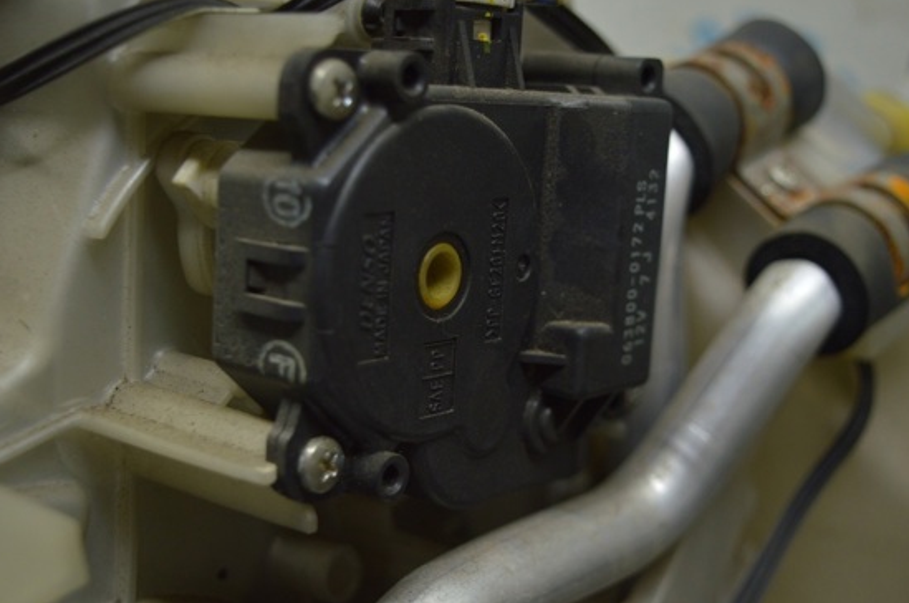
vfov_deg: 24.1
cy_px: 321
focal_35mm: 56
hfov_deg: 35.7
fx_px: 1412
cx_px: 450
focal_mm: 32
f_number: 4.5
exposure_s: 1/60
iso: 400
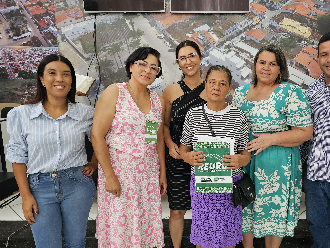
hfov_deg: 61.1
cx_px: 200
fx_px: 276
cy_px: 139
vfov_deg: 48.1
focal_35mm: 29
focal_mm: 6.3
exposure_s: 1/120
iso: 200
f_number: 1.7
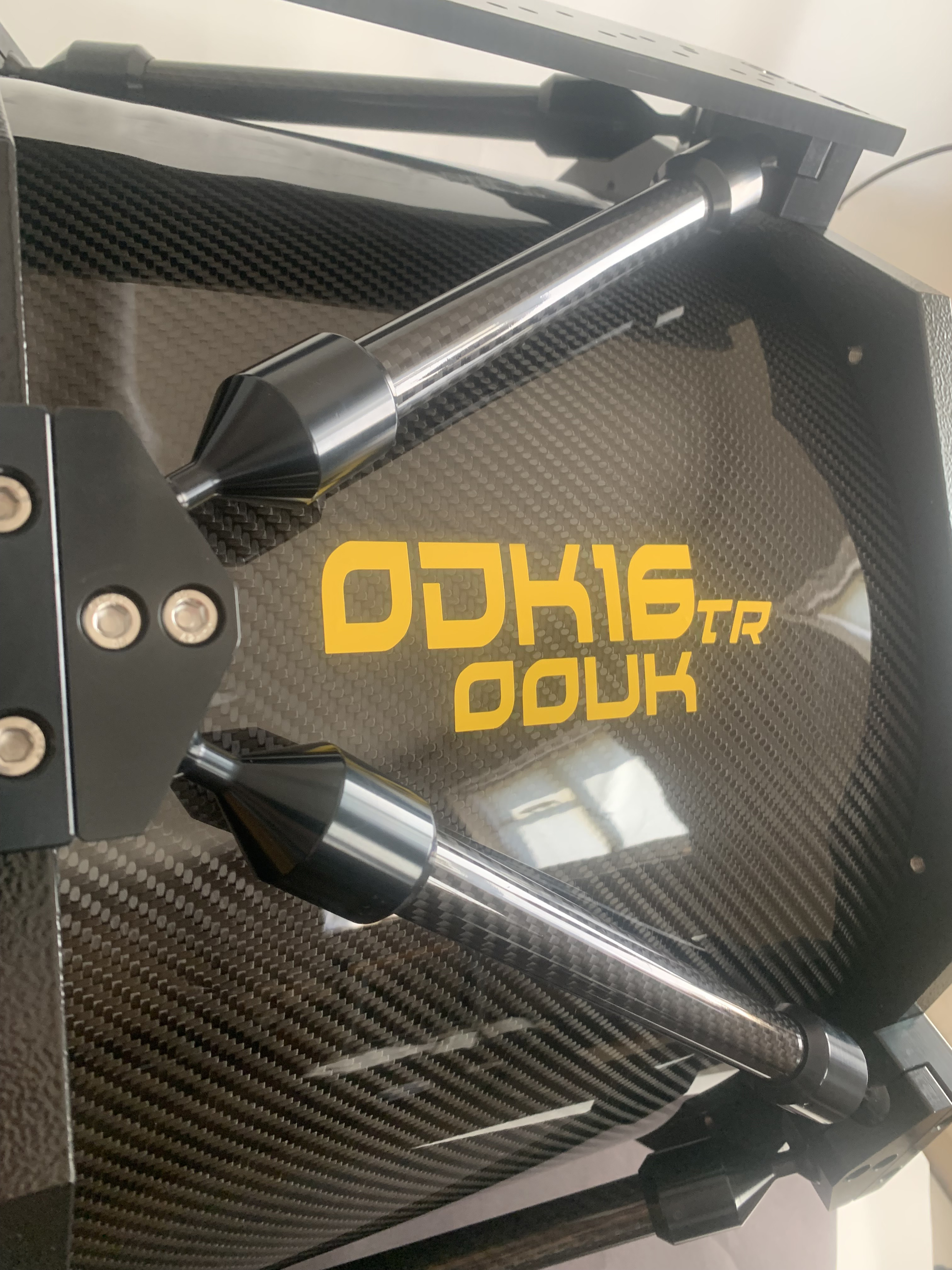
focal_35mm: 26
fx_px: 953
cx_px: 476
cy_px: 635
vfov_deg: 67.3
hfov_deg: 53.1
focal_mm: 4.25
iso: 160
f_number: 1.8
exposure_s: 1/60
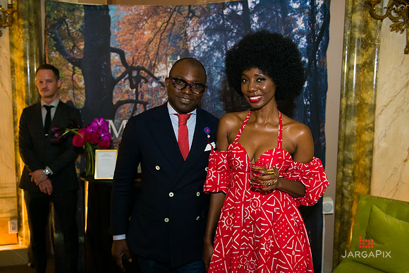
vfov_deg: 38.9
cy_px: 136
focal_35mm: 34
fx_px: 386
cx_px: 204
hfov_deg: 55.8
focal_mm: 34
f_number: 3.2
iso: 1600
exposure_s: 1/125
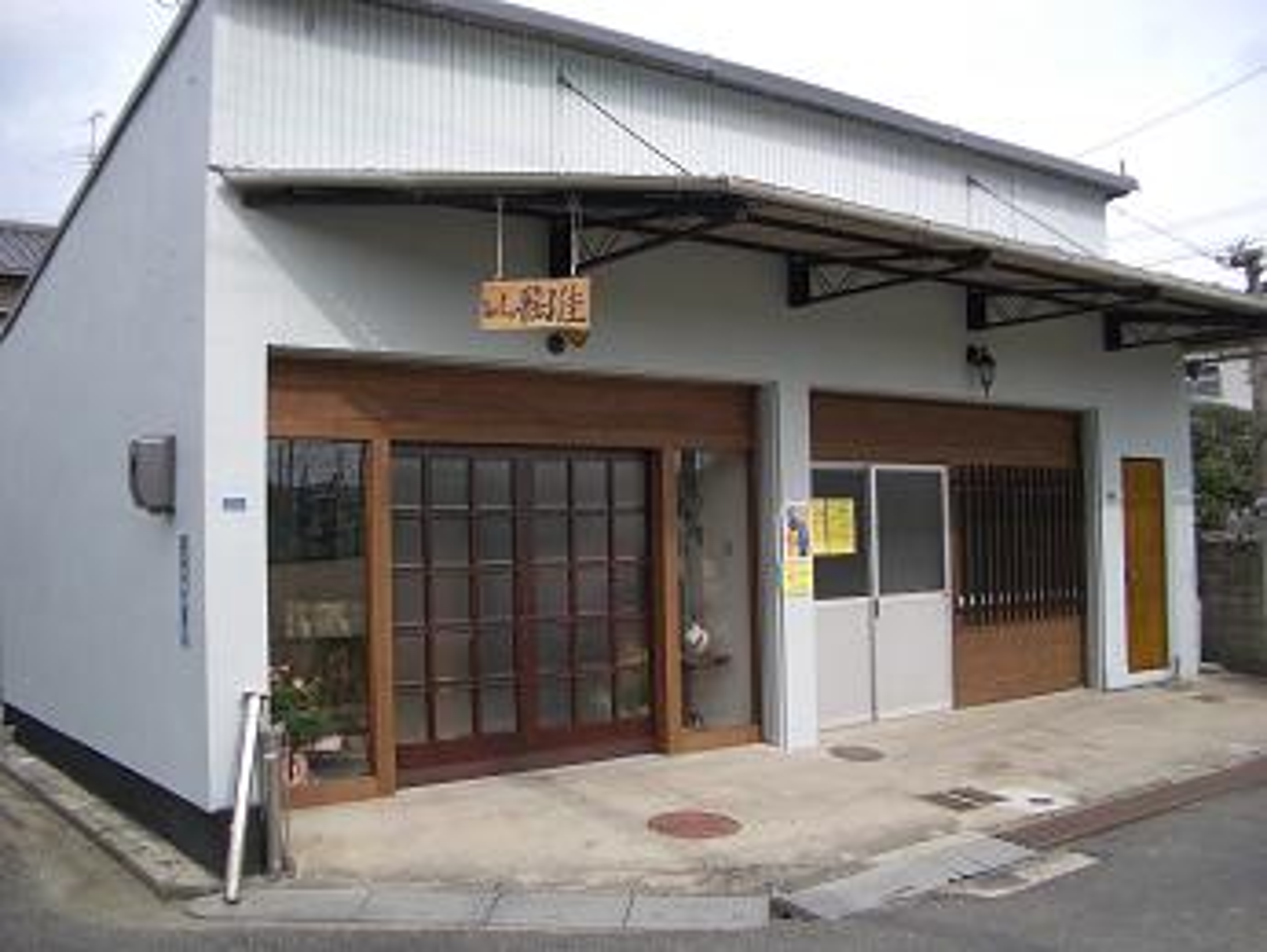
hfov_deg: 52.6
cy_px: 476
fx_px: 1282
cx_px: 634
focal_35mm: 35
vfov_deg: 40.7
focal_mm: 5.8
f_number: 2.6
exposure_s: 1/640
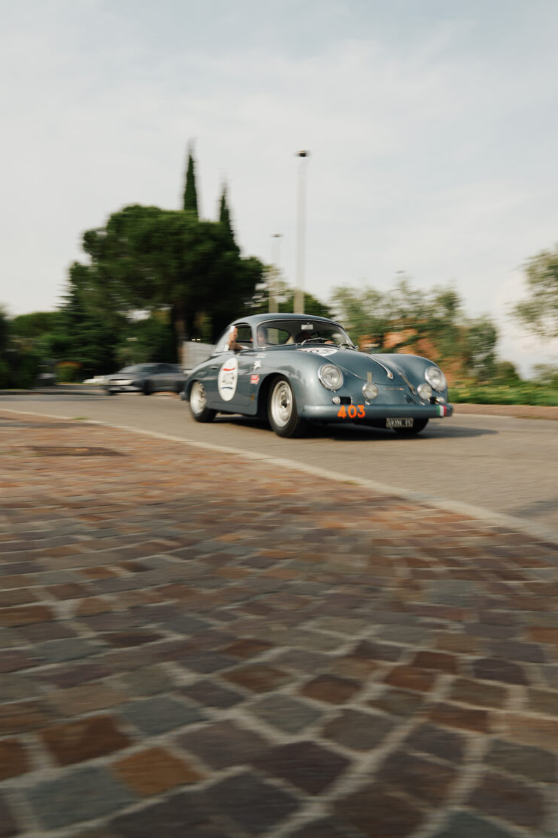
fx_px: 698
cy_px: 382
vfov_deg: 61.8
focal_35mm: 30
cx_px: 309
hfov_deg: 43.5
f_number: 11
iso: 100
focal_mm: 24
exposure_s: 1/50
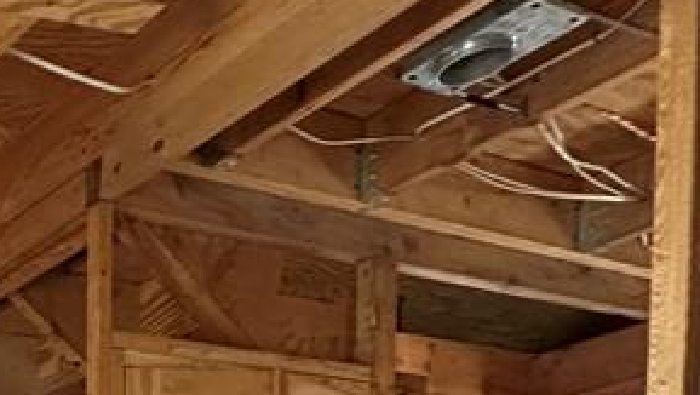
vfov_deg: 16.6
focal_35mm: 54
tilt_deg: -4.1
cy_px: 802
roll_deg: +1.5
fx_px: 1003
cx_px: -344
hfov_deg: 27.2
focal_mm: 2.22
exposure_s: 1/60
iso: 640
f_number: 2.2
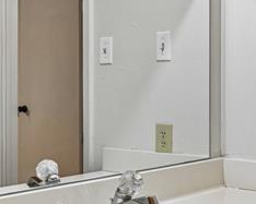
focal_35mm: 74
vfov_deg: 20.7
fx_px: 560
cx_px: 123
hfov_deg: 25.7
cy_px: 80
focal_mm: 18
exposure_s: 1/20
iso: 400
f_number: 8
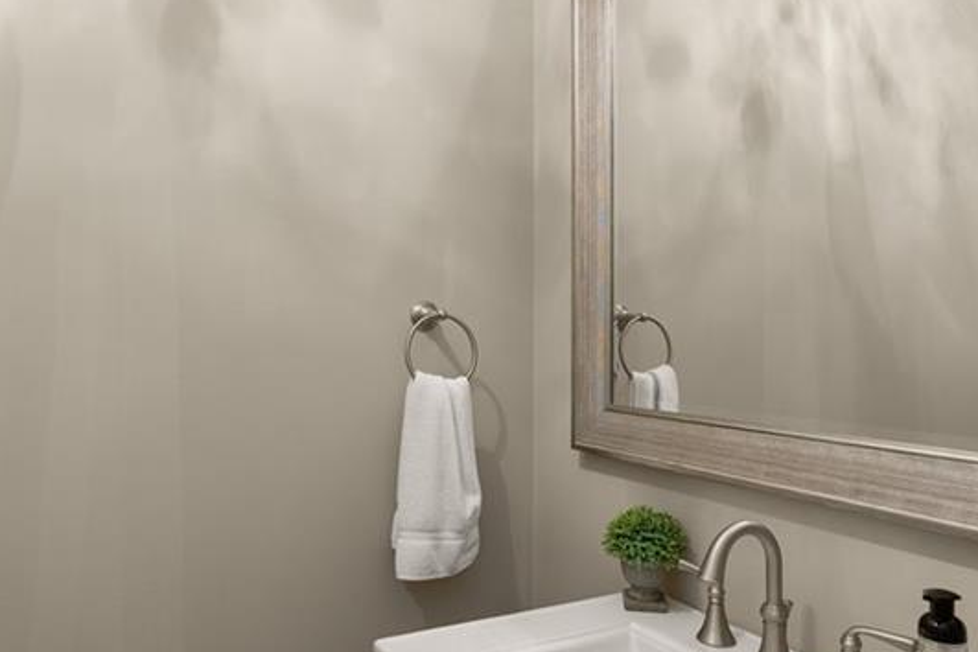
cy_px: 323
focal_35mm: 27
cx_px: 422
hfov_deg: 67.1
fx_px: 733
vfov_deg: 47.9
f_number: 7.1
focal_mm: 14
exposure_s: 1/1.25
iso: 640
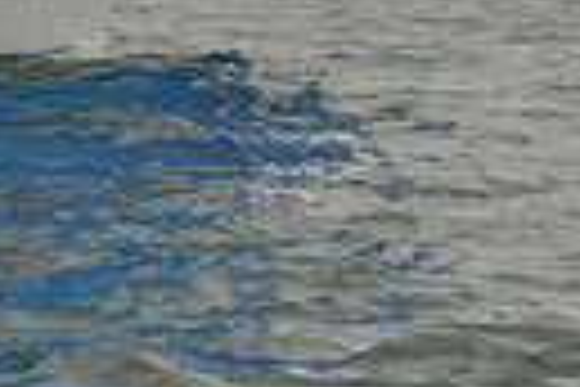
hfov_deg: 6.5
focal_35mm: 314
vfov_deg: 4.2
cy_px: -806
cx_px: -119
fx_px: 5058
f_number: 10
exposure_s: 1/800
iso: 320
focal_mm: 70
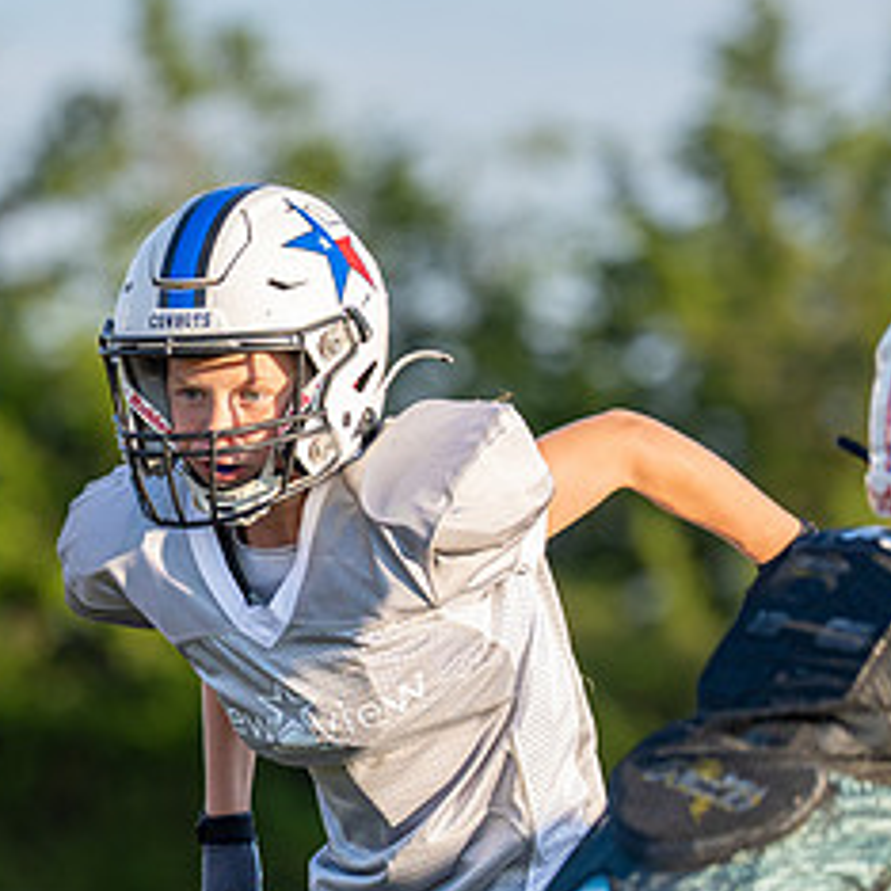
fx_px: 11008
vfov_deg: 4.6
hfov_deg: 4.6
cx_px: 420
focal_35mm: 378
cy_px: 719
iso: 250
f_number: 2.8
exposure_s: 1/2000
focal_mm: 152
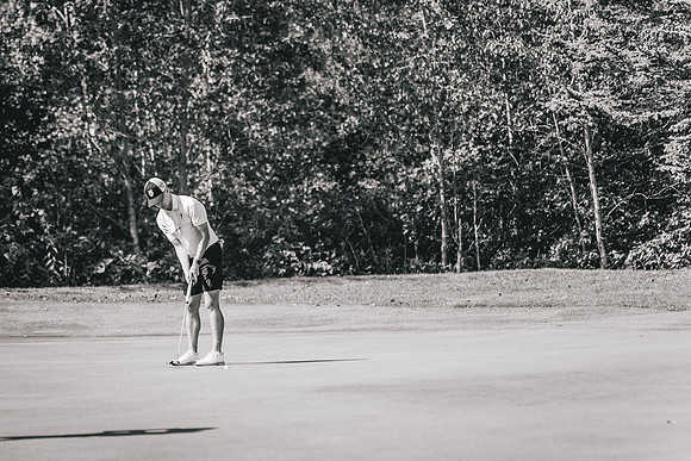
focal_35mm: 207
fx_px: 3965
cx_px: 215
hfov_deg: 10.0
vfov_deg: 6.7
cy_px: 281
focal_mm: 150
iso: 100
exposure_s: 1/1600
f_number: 2.8
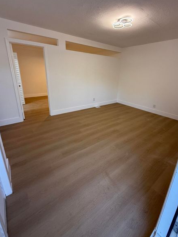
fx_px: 110
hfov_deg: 77.9
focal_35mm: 16
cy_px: 107
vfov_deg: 94.3
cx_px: 94
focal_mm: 2.22
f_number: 2.2
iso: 250
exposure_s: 1/120
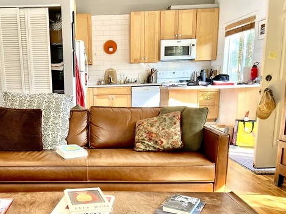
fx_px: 305
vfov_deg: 38.1
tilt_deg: -12.1
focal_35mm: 37
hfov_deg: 49.0
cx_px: 88
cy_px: 144
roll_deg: +2.0
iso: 100
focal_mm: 5.7
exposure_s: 1/121
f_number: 1.5
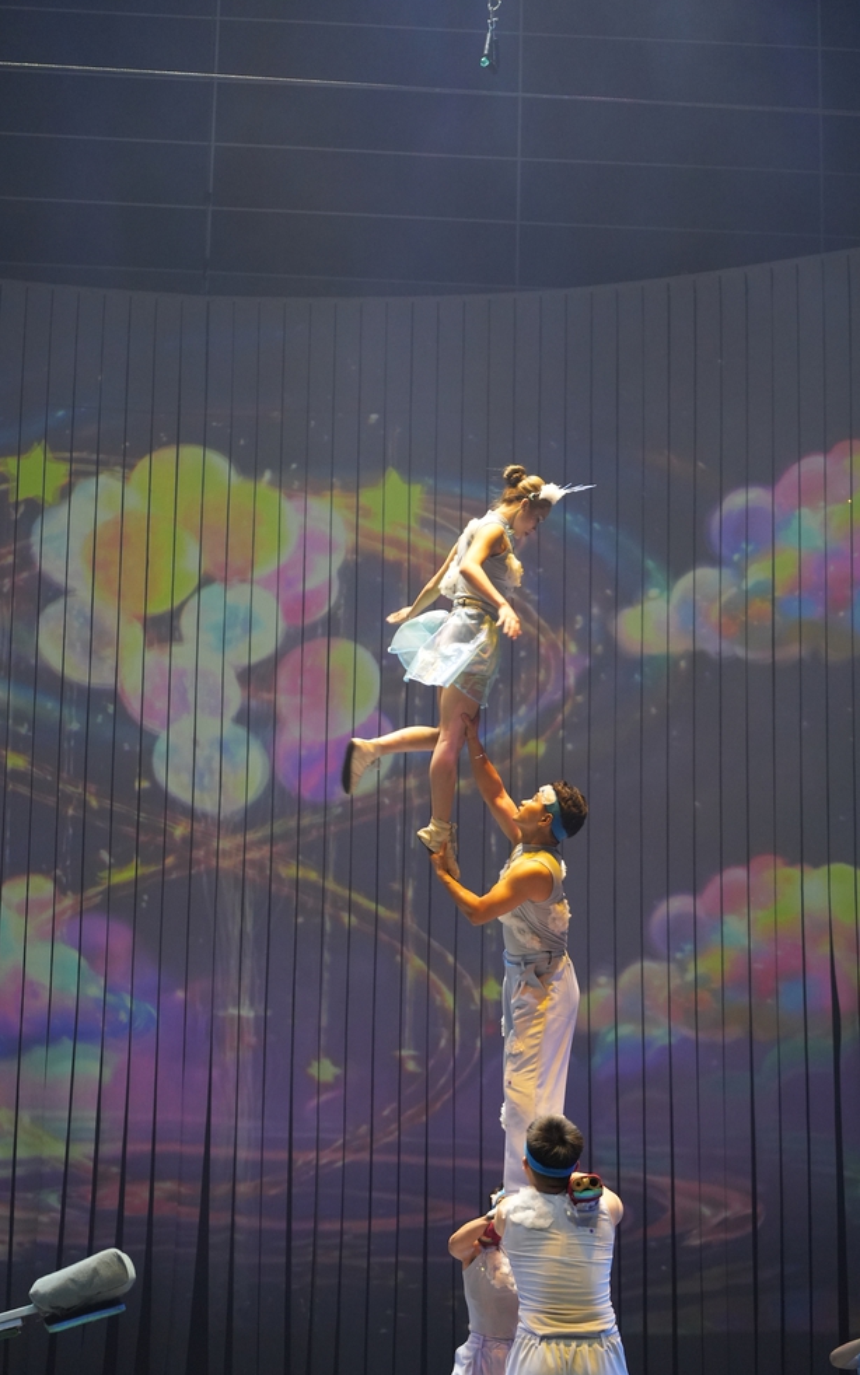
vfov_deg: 27.1
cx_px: 443
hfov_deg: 17.2
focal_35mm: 76
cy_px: 692
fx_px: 2849
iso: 2500
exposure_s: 1/200
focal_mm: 74
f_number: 4.5
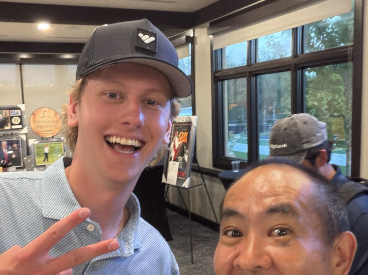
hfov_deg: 60.0
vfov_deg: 46.7
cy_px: 138
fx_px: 319
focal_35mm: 30
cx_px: 184
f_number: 1.9
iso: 320
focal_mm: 2.71
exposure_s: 1/30
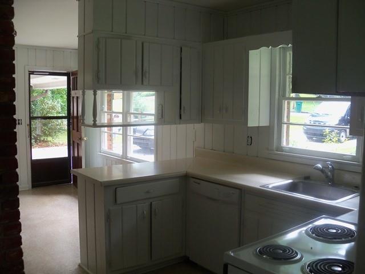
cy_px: 137
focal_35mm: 35
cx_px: 182
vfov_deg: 40.7
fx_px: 369
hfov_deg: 52.6
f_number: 3.5
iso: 125
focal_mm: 6.2
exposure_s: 1/40
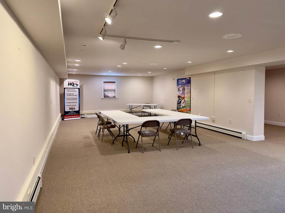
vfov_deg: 56.8
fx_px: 197
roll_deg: +0.0
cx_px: 142
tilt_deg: -3.4
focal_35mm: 24
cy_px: 106
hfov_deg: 71.6
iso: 160
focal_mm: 6.86
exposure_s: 1/60
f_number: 1.78
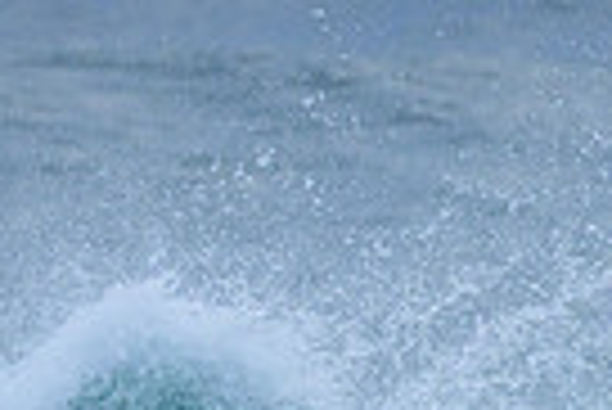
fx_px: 70539
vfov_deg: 0.3
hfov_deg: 0.5
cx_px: 464
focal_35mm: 4145
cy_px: 649
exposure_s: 1/2000
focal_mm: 800
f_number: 6.3
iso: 900
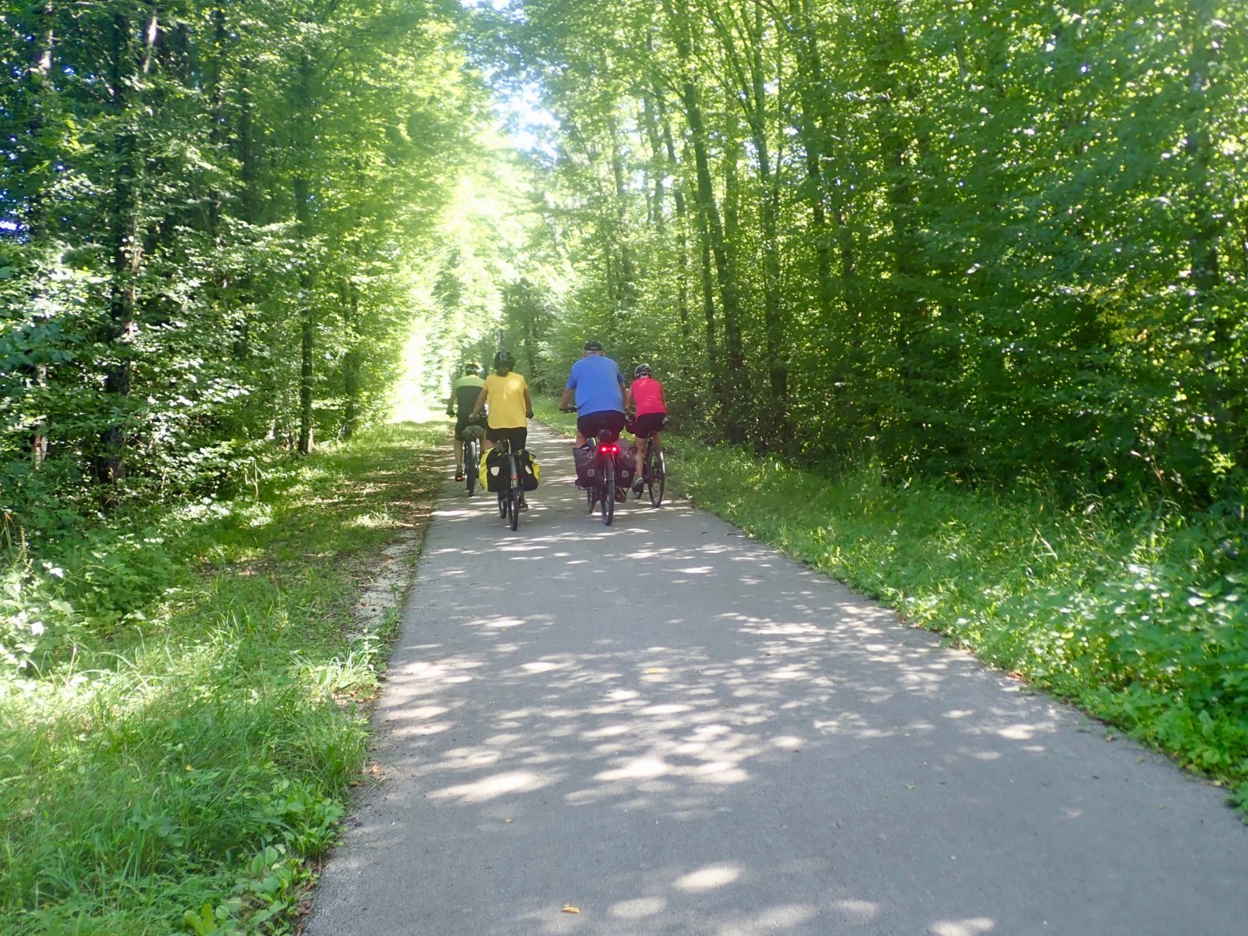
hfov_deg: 56.8
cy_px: 468
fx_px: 1154
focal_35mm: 32
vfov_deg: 44.2
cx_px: 624
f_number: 2.4
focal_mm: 5.87
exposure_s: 1/60
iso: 100
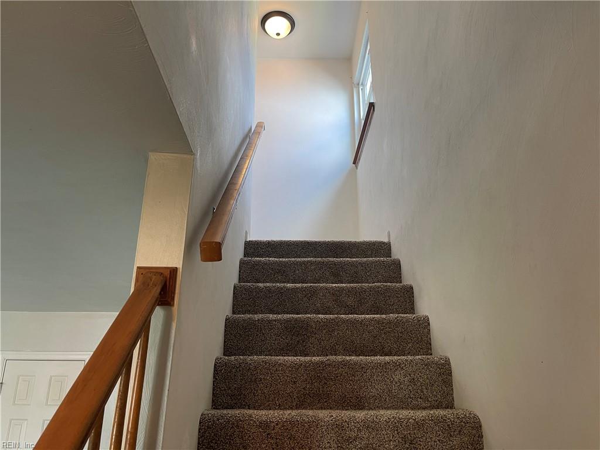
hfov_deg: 69.4
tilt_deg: +19.1
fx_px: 433
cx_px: 300
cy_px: 225
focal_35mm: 25
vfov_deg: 54.9
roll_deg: -0.6
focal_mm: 5.1
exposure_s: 1/60
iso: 100
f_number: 1.6
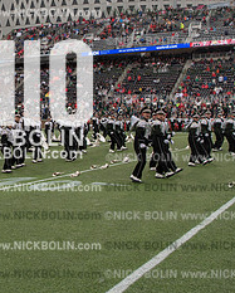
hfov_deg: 25.9
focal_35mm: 56
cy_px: 100
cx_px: 4
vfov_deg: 33.3
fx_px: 486
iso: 250
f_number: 3.5
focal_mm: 24
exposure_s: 1/800
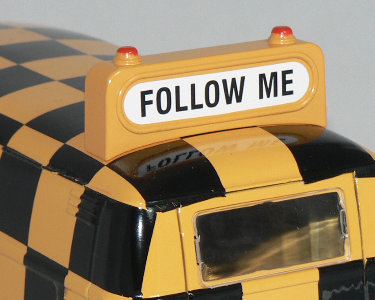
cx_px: 133
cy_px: 286
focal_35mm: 277
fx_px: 3075
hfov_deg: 7.0
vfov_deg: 5.6
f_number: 3.2
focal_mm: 17.3
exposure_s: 1/60
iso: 80
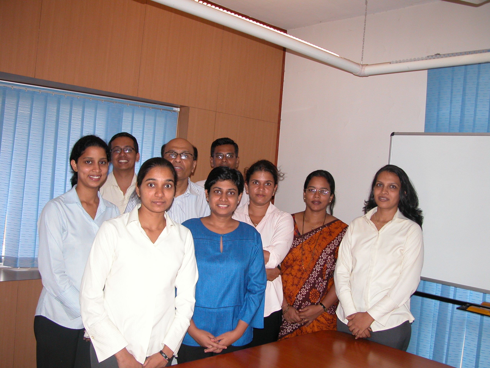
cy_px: 184
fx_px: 495
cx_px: 245
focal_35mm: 35
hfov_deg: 52.6
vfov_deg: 40.7
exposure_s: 1/60
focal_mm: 8.9
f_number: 2.8
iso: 200
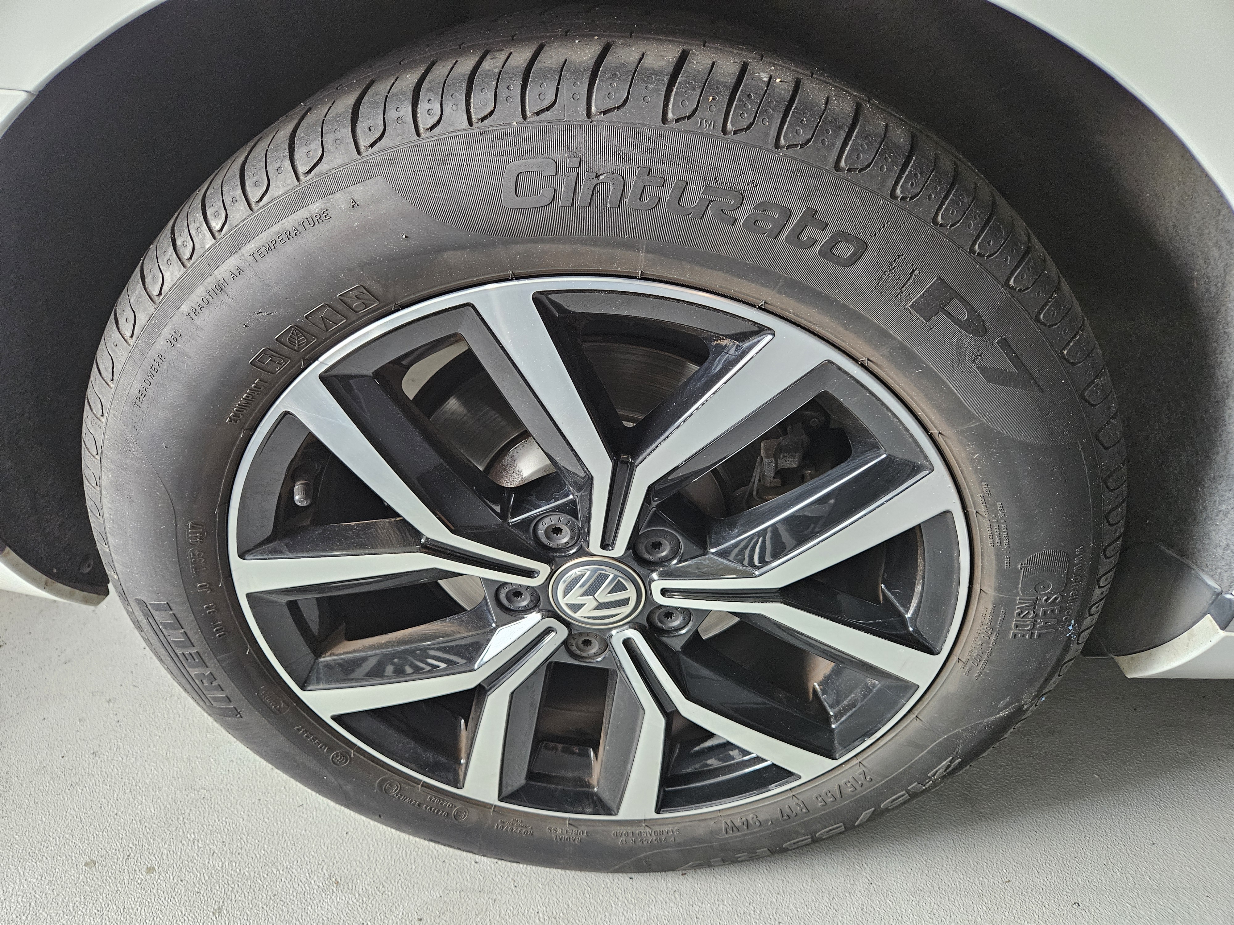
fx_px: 820
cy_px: 462
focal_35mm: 23
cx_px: 617
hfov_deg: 73.9
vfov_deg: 58.9
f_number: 1.8
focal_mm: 5.4
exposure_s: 1/120
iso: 640
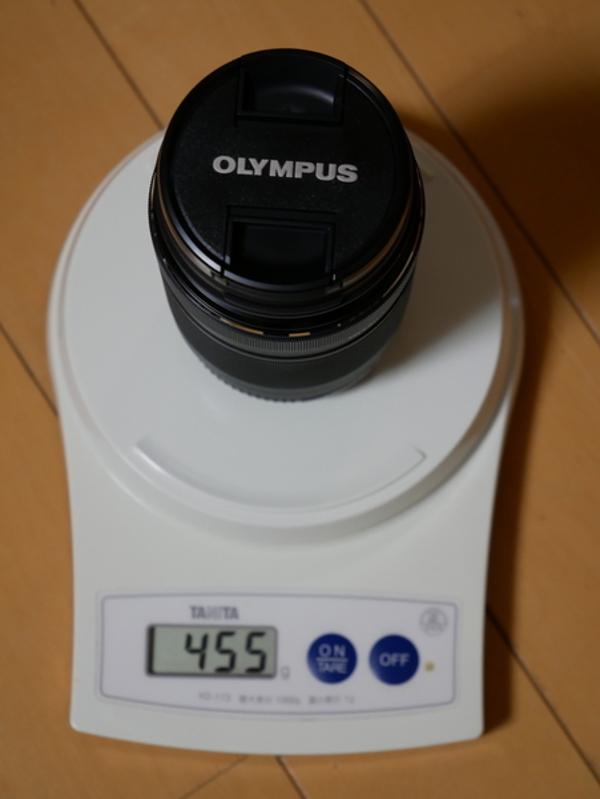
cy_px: 400
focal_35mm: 98
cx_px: 300
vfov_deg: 20.0
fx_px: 2262
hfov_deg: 15.1
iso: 800
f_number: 5.6
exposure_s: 1/30
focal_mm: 49
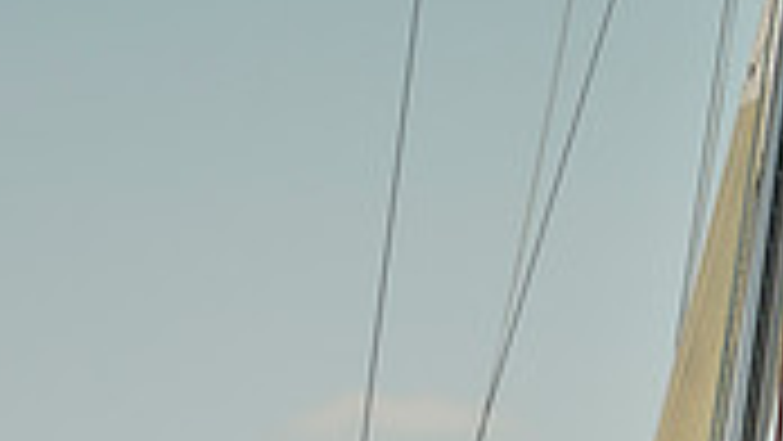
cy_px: 1220
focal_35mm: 976
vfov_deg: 1.2
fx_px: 20270
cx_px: 619
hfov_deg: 2.2
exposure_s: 1/1600
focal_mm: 280
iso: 200
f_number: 5
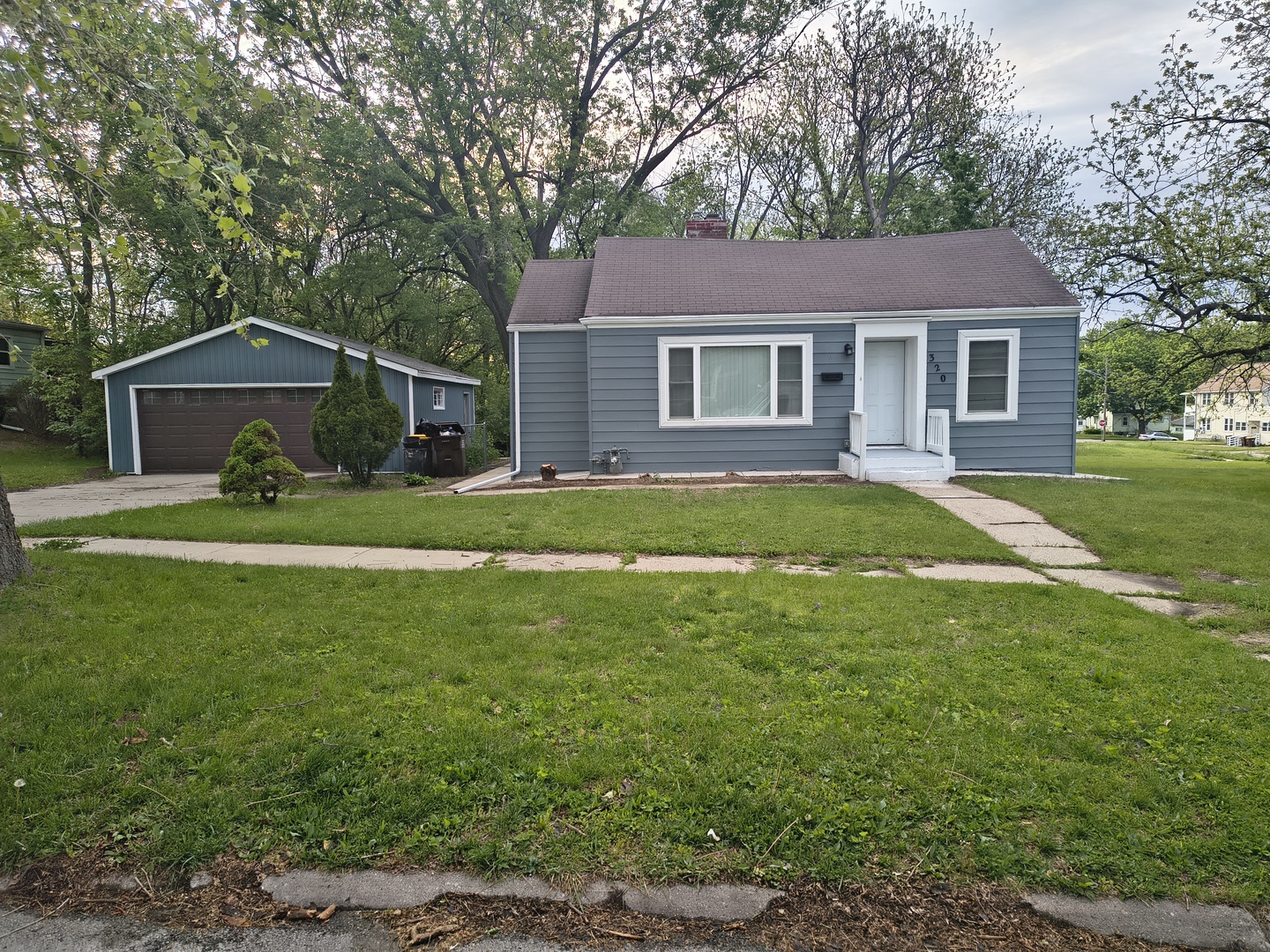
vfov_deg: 56.8
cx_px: 635
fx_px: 881
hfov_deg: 71.6
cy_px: 476
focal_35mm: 24
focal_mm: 5.56
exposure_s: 1/291
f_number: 1.8
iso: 100
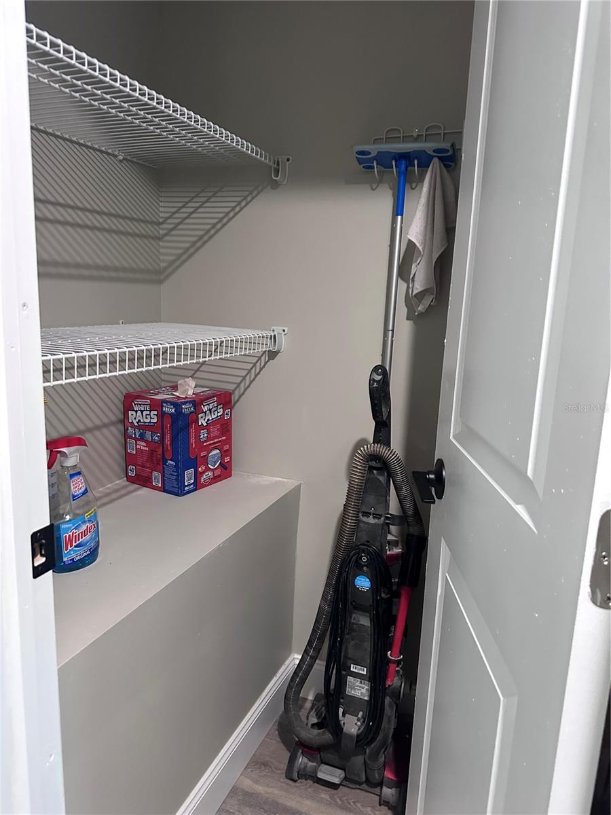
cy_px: 408
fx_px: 565
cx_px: 306
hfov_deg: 56.8
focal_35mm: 24
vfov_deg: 71.6
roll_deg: -2.8
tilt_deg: -9.3
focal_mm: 6.86
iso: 640
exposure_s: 1/60
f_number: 1.78
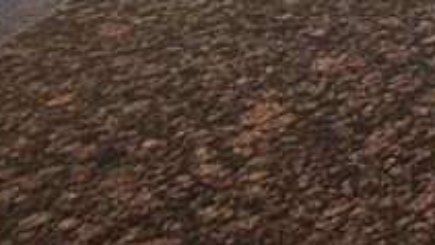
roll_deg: +0.7
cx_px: 695
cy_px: -280
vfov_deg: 13.4
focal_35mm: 74
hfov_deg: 22.2
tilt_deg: -7.2
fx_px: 854
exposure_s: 1/120
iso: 320
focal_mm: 2.22
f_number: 2.2
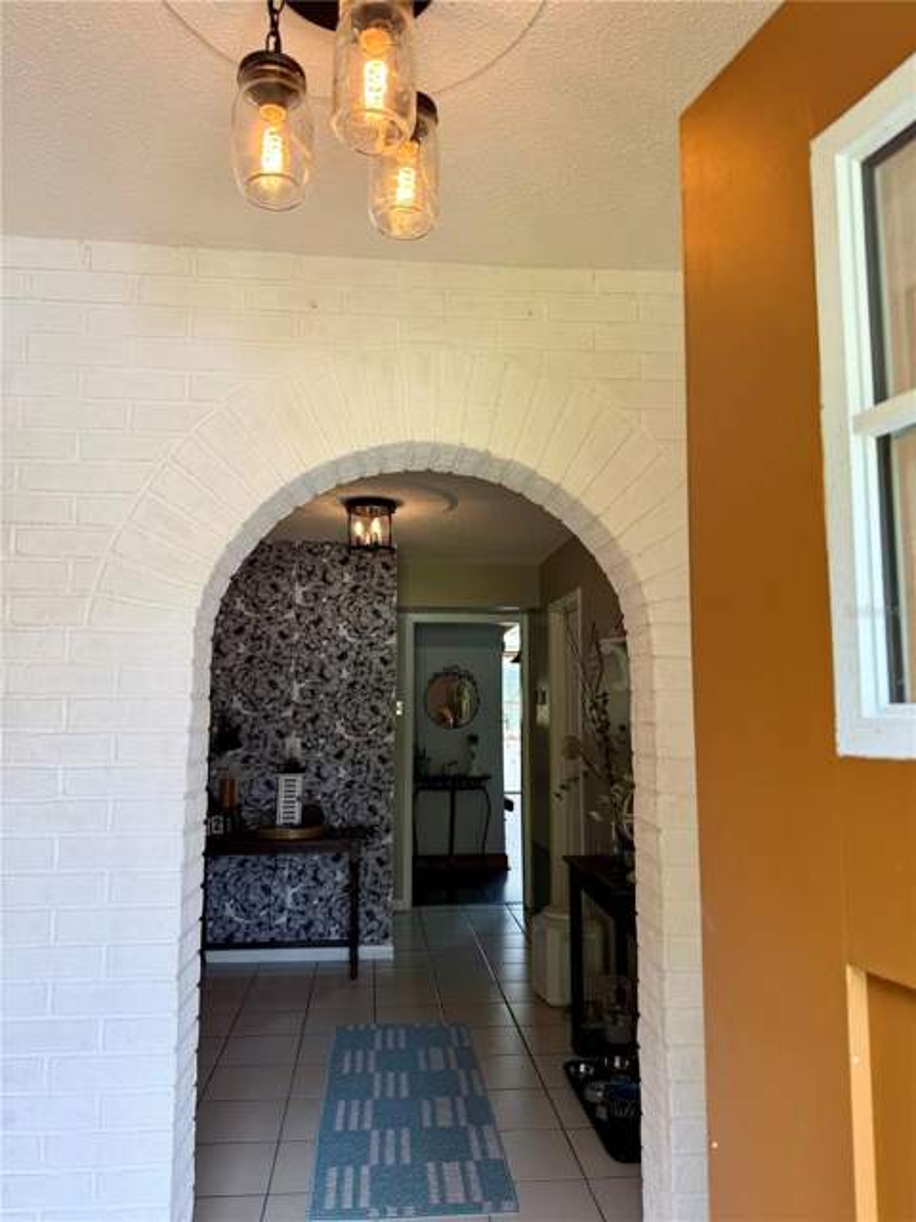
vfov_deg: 71.6
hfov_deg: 56.8
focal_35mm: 24
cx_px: 458
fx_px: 847
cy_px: 611
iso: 80
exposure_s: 1/120
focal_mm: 6.76
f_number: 1.78
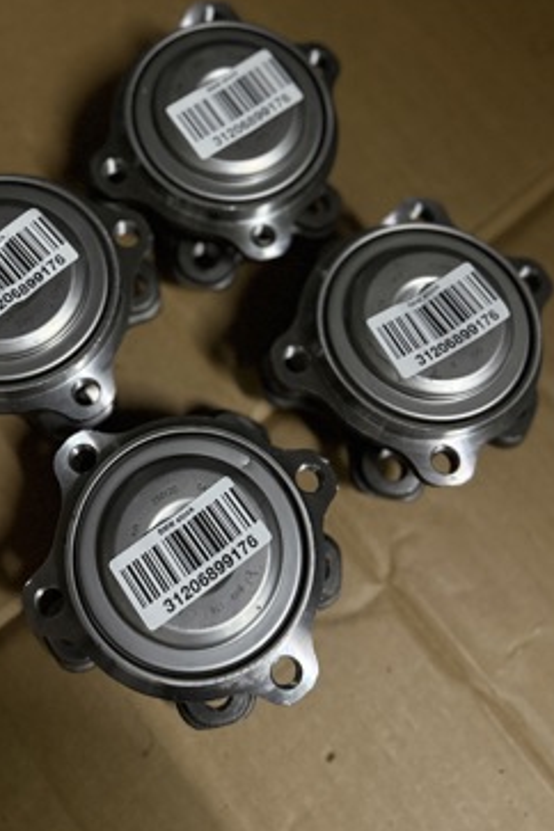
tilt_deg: -70.7
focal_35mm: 33
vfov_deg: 56.5
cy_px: 307
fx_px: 762
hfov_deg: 39.7
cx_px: 204
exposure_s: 1/51
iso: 800
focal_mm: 6.76
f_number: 1.78
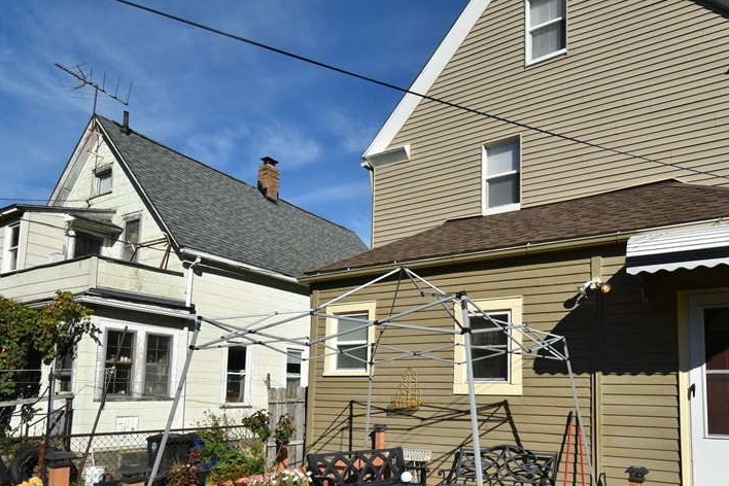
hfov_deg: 75.0
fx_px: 466
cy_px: 353
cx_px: 449
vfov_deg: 53.1
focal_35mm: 23
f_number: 9
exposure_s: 1/320
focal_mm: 10
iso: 100
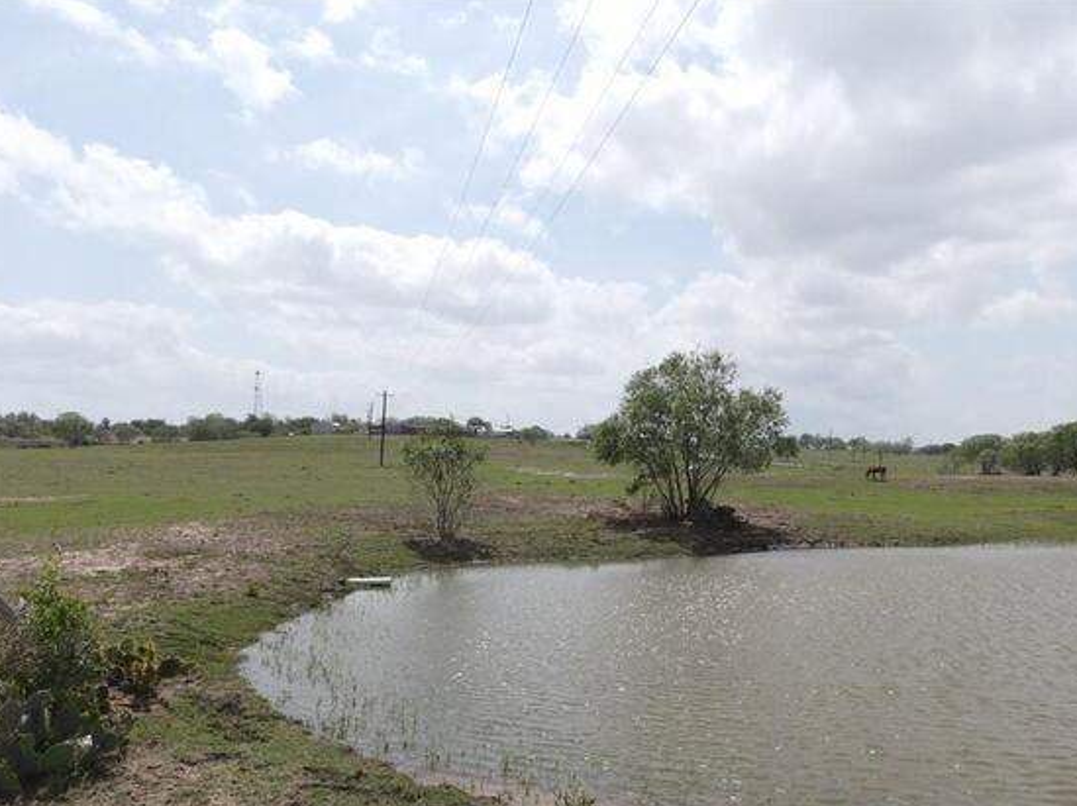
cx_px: 553
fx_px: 871
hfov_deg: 63.5
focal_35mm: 28
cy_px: 465
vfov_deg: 49.5
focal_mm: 4.5
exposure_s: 1/1000
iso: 110
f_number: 2.8
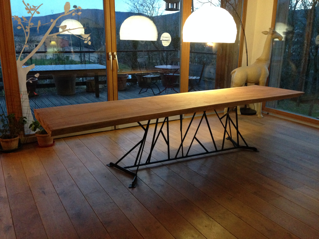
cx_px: 160
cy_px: 120
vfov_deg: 42.9
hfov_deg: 55.4
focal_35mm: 33
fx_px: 304
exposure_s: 1/15
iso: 500
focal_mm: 4.12
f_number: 2.4
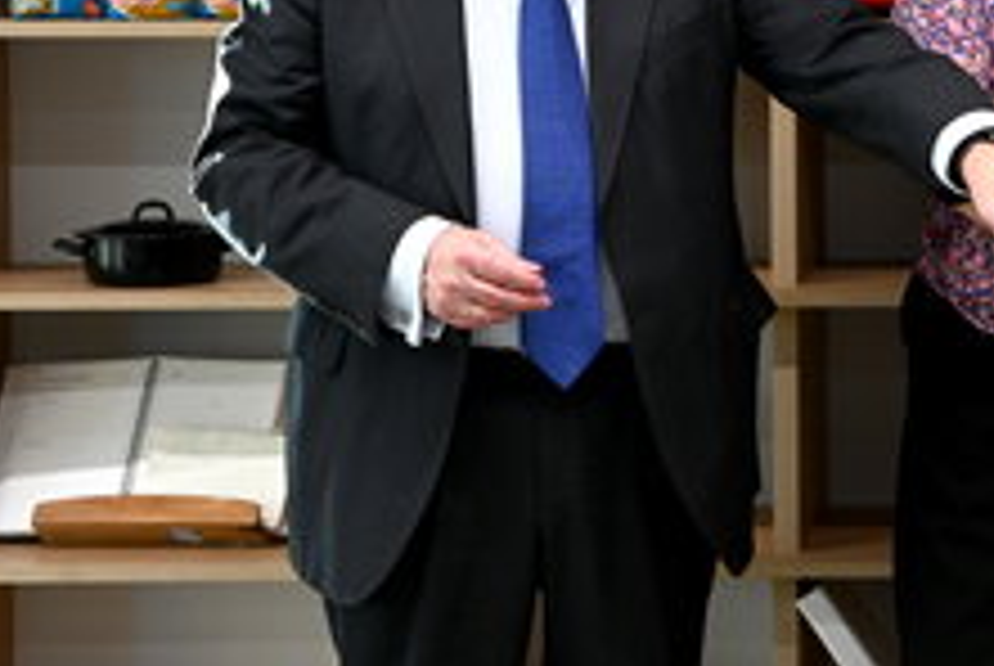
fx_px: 2986
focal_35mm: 108
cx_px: 1021
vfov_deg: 12.7
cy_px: 137
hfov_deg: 18.4
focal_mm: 52
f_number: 8
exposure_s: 1/60
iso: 1600
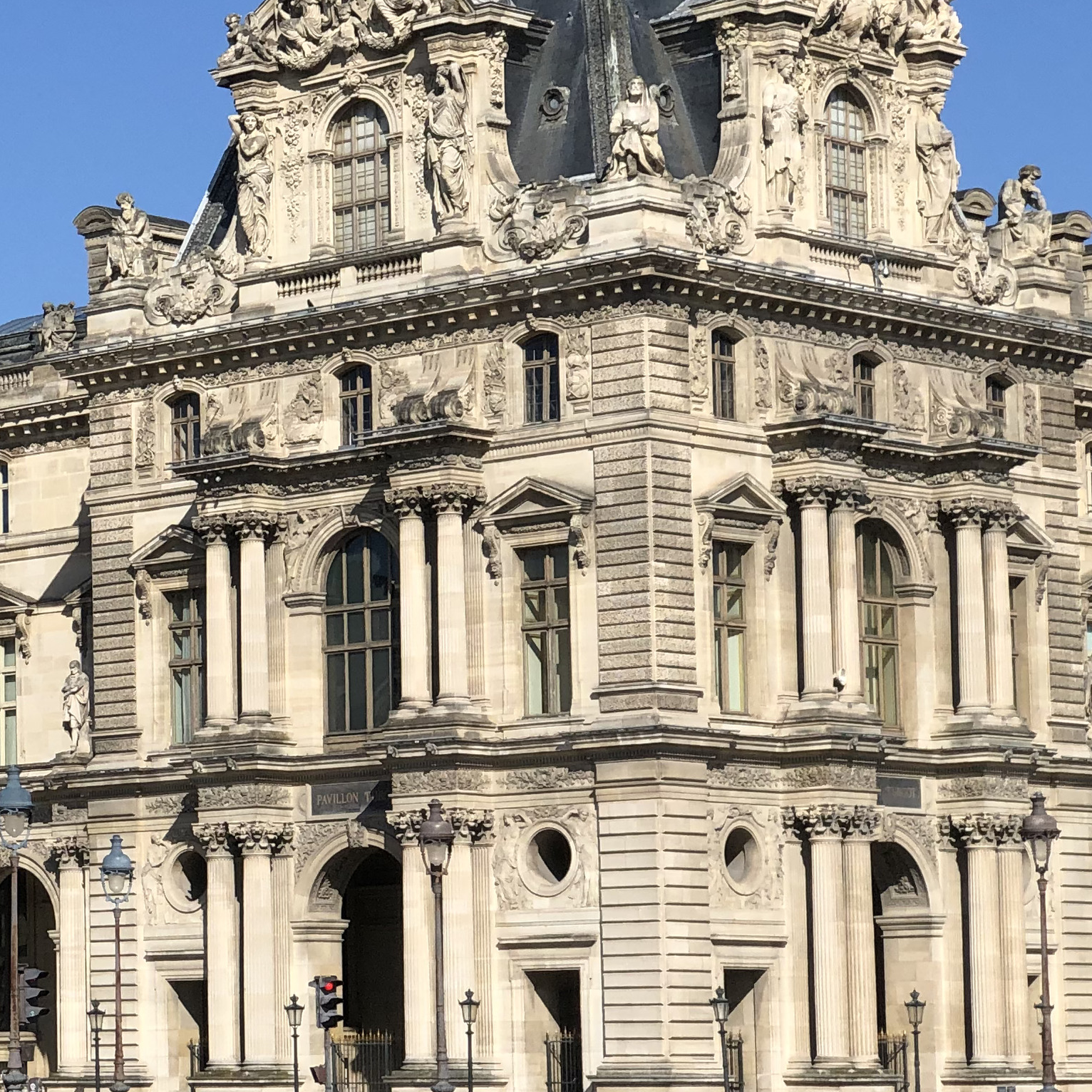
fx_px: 4283
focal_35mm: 120
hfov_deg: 14.1
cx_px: -227
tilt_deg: +5.5
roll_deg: +1.5
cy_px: 691
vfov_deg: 14.5
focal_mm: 6
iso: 16
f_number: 2.4
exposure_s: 1/1799
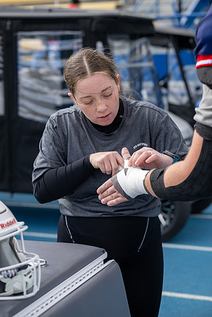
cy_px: 158
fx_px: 698
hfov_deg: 17.3
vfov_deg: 25.7
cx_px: 106
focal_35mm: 79
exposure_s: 1/800
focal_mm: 79
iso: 250
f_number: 4
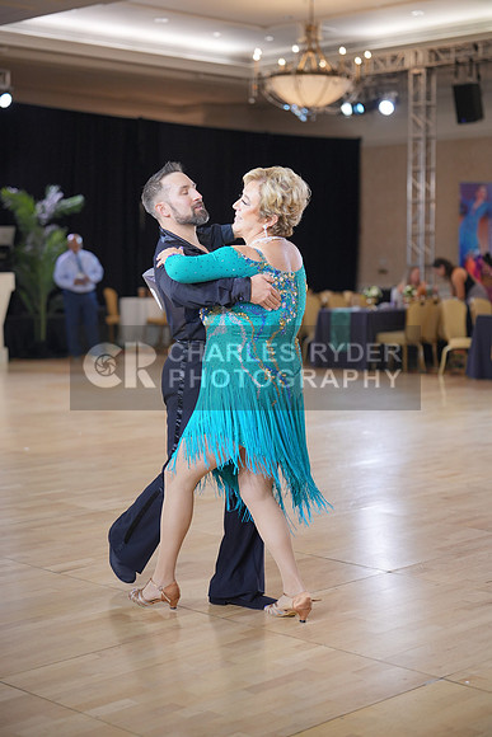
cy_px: 368
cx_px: 246
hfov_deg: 21.9
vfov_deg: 32.4
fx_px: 1270
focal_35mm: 62
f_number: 2
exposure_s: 1/500
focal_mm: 62
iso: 1000
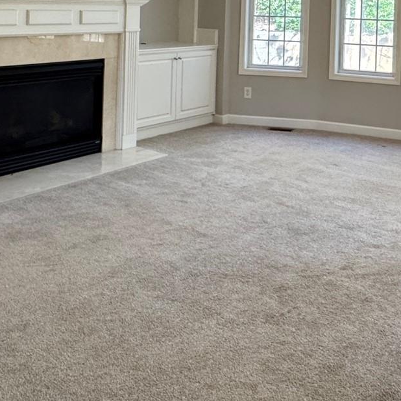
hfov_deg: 39.6
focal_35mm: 41
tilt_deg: -1.8
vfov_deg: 37.1
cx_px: 310
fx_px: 537
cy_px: 9
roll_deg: -2.2
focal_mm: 2.22
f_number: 2.2
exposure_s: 1/120
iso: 320
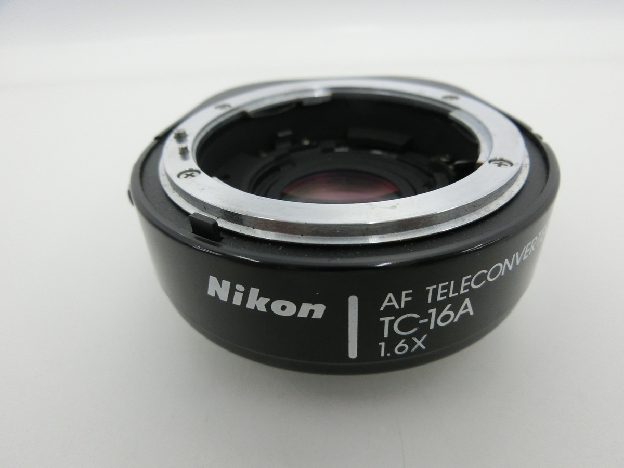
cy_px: 234
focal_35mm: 25
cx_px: 312
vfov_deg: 54.9
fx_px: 451
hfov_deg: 69.4
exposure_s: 1/40
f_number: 7
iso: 400
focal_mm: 4.5
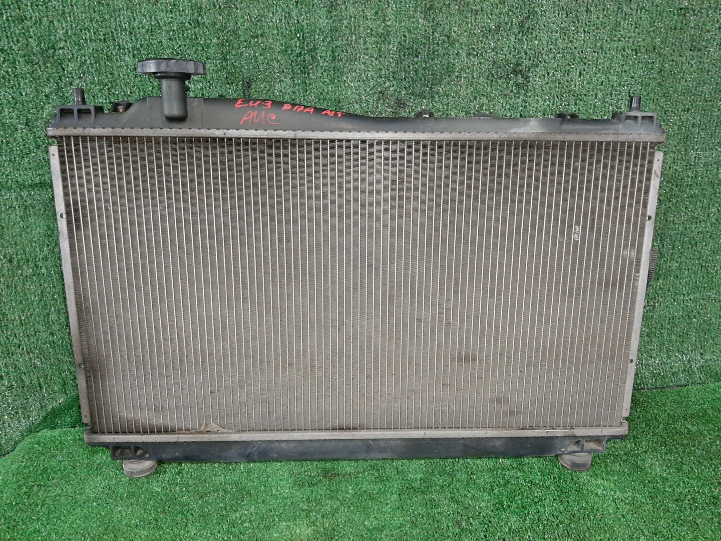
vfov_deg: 53.1
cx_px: 360
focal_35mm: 26
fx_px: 542
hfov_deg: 67.3
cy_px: 270
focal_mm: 3.93
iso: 296
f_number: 1.7
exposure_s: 1/25
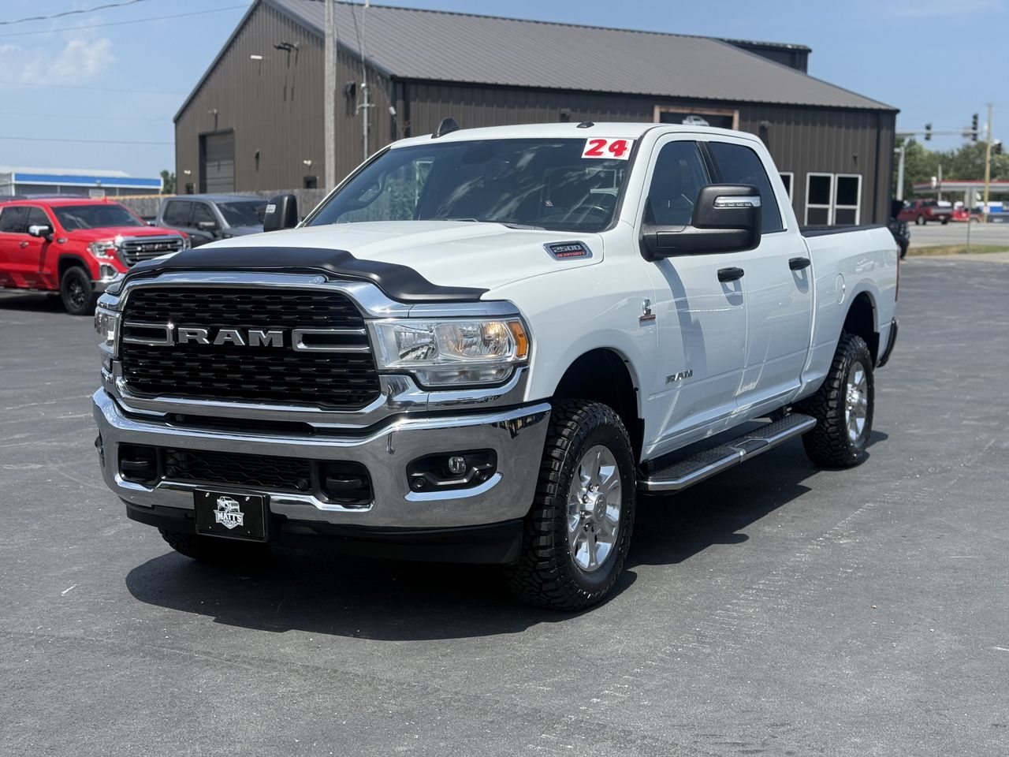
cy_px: 378
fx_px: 1399
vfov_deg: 30.3
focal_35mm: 48
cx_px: 504
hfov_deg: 39.7
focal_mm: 6.76
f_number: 1.78
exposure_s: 1/4098
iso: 64
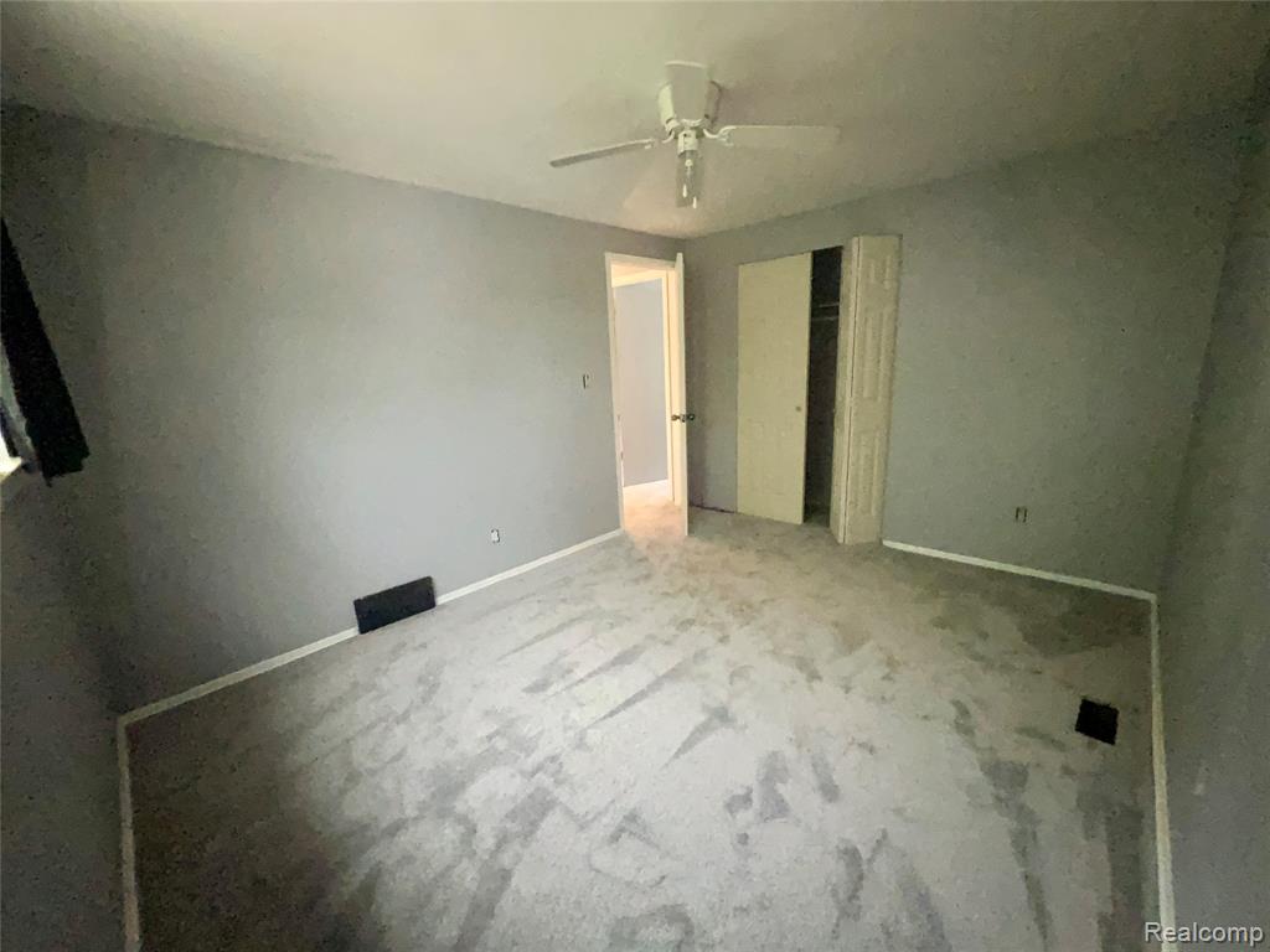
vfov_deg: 89.9
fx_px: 477
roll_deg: +2.7
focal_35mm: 13
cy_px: 476
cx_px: 635
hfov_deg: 106.2
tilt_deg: -12.7
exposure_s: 1/40
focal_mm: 1.57
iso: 1000
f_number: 1.8
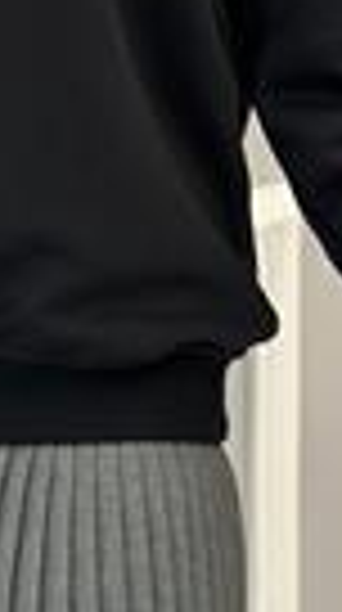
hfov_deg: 6.0
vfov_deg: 10.7
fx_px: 3240
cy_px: -45
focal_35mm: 200
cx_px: -63
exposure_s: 1/100
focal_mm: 6.86
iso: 125
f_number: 1.78
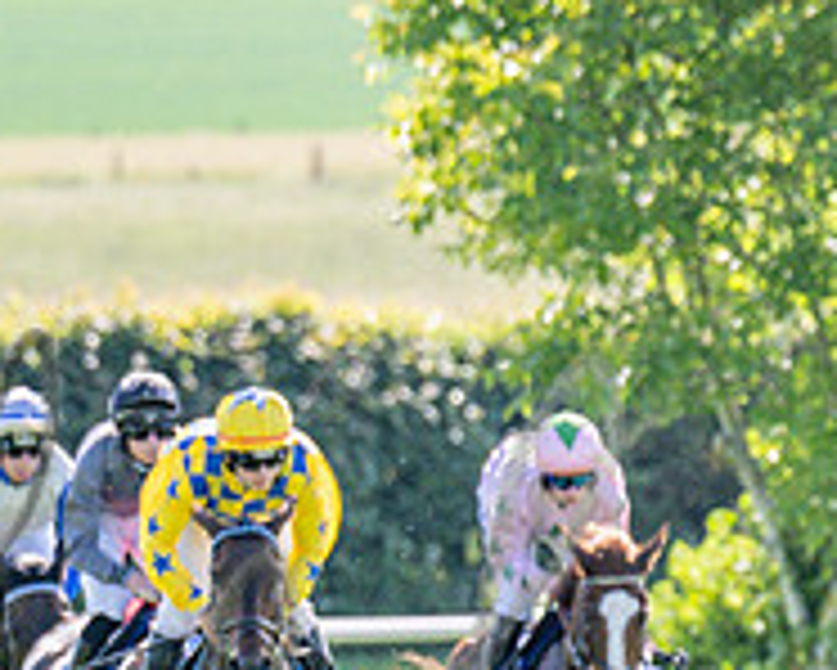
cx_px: 1282
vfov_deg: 1.8
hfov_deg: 2.3
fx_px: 20968
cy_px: 602
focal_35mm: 846
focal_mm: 190
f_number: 4
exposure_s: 1/2000
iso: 200
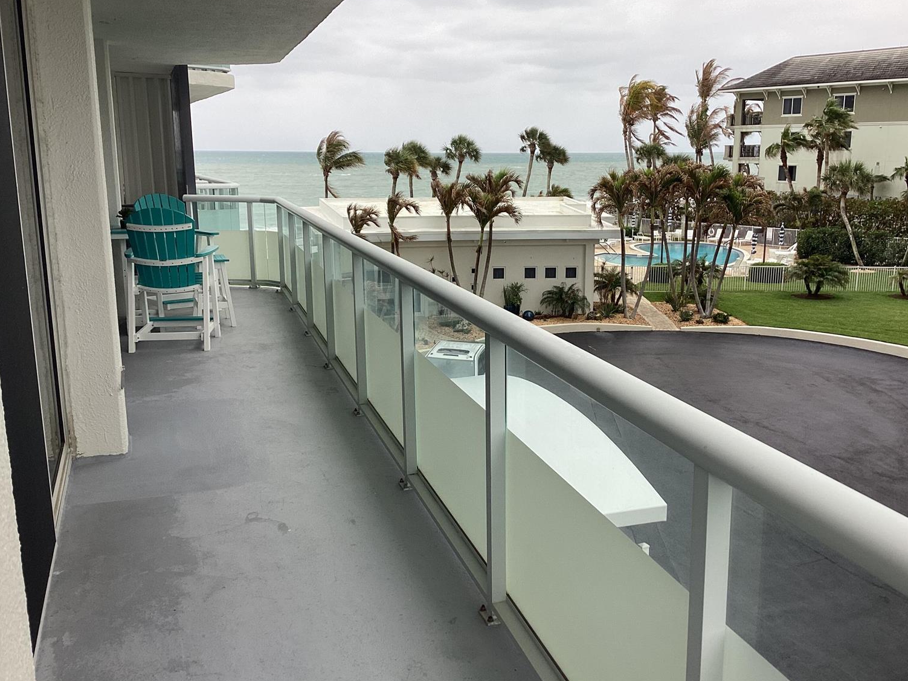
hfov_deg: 55.3
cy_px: 335
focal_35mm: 33
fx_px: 866
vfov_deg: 42.9
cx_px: 481
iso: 25
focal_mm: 3.3
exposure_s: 1/177
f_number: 2.4
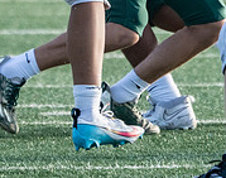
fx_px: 11629
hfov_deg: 1.1
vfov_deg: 0.9
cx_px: 141
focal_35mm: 1749
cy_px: -115
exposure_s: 1/1250
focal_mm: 462
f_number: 8
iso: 1250
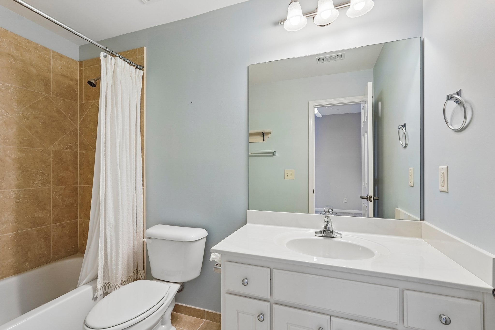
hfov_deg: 96.7
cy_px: 165
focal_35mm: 16
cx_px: 248
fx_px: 220
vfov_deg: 73.7
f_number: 8
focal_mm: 16
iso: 800
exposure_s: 1/30
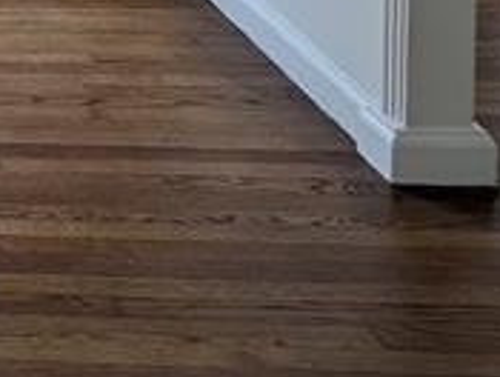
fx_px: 1013
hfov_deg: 20.8
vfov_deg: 16.2
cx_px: -357
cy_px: -377
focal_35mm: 70
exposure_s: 1/105
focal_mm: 2.23
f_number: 1.95
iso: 41
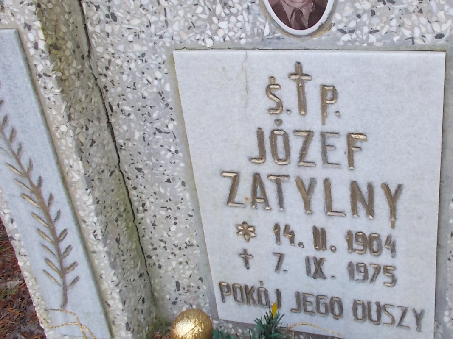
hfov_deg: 47.1
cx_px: 304
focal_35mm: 39
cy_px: 130
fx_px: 510
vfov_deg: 36.6
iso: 80
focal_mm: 4.6
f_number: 3.2
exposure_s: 1/160
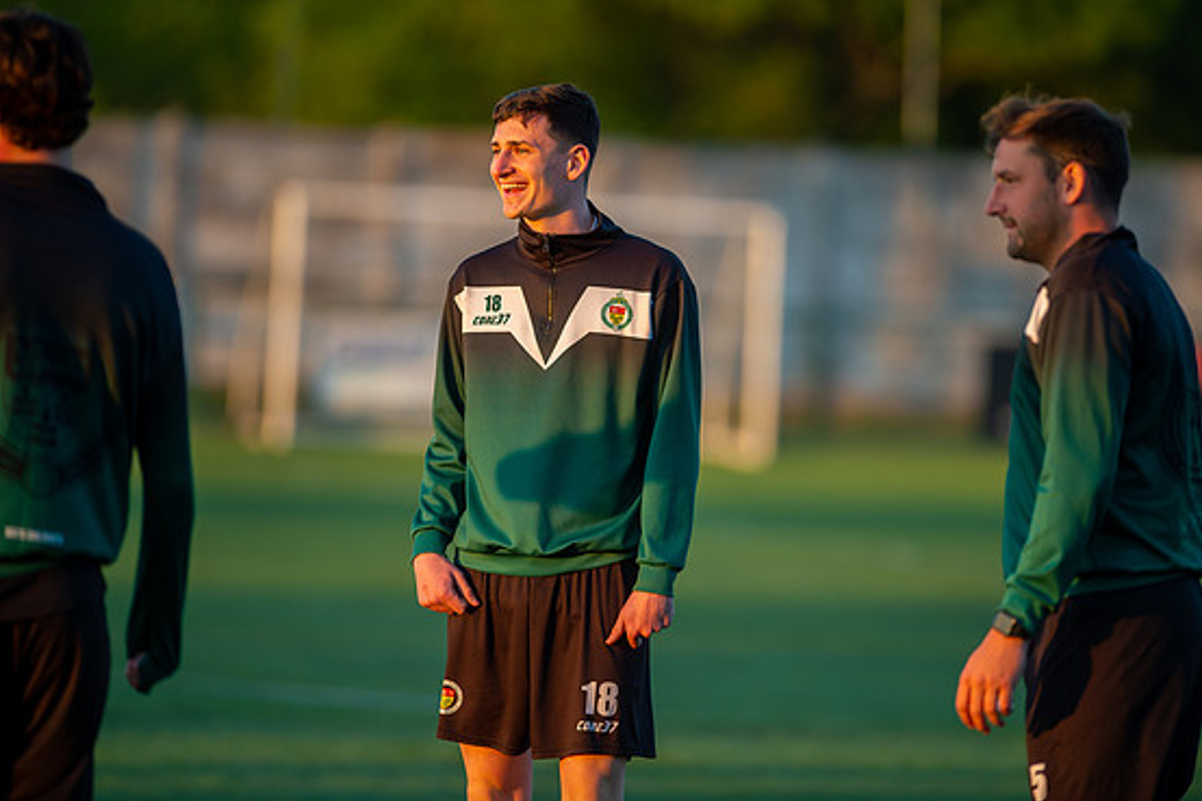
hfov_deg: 6.6
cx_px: 614
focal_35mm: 314
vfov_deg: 4.4
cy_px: 384
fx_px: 10480
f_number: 2.8
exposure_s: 1/800
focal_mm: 300
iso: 400
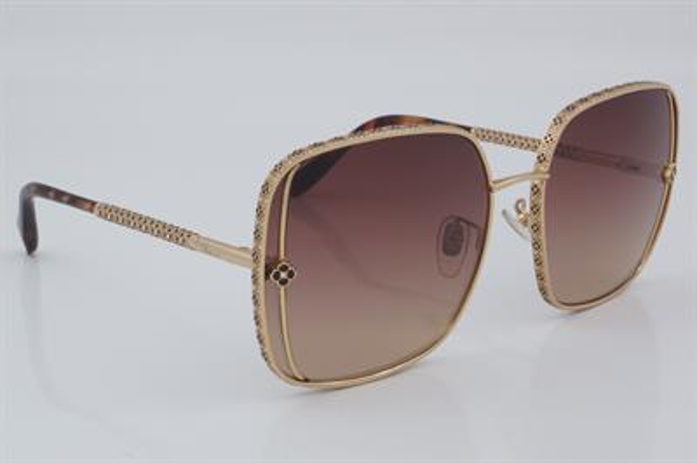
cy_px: 232
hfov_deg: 27.0
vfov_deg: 18.2
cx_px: 348
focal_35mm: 75
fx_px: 1451
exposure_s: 1/4
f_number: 32
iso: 100
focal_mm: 50
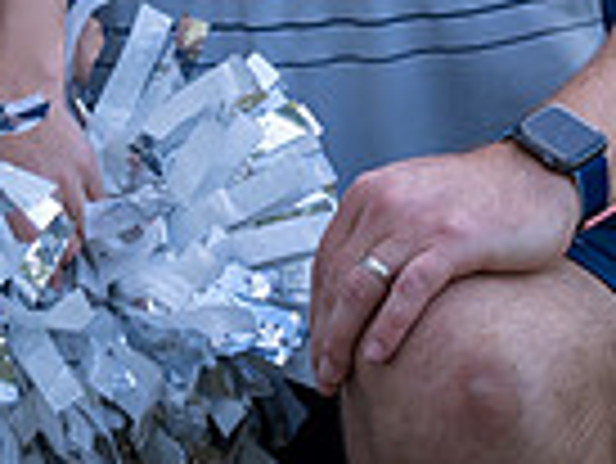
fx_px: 10508
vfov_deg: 2.5
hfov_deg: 3.4
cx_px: 7
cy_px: -446
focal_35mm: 590
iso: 100
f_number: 2.8
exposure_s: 1/320
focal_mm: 133
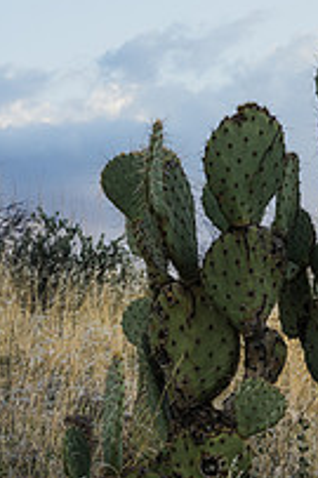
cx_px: 346
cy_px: 346
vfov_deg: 13.2
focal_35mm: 155
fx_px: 2057
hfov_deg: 8.8
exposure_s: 1/125
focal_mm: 70
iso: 1000
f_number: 16
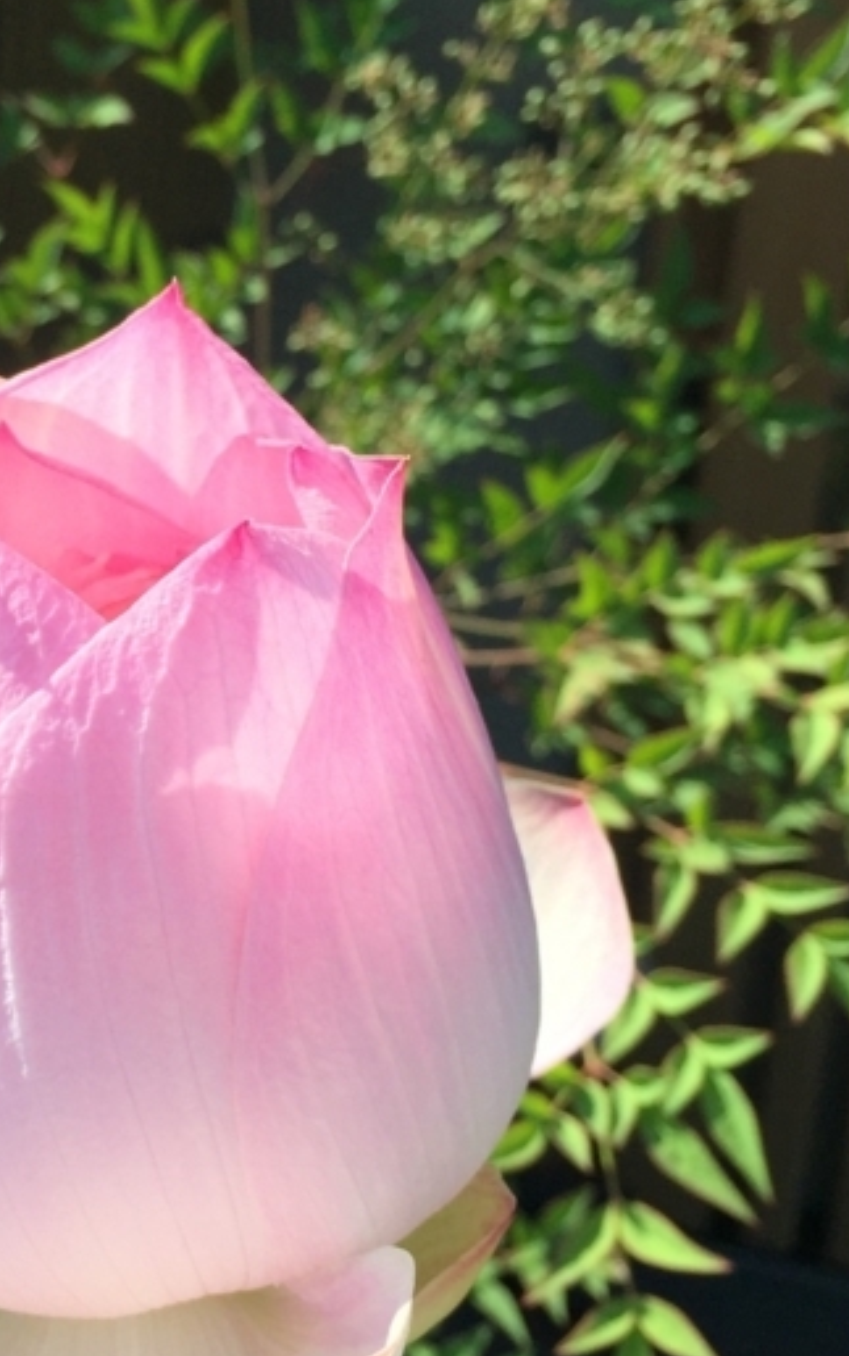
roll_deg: -4.4
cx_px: 84
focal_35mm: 61
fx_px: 2256
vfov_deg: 33.4
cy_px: 615
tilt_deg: -17.4
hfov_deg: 20.9
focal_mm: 4.15
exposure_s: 1/2083
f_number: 2.2
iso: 32
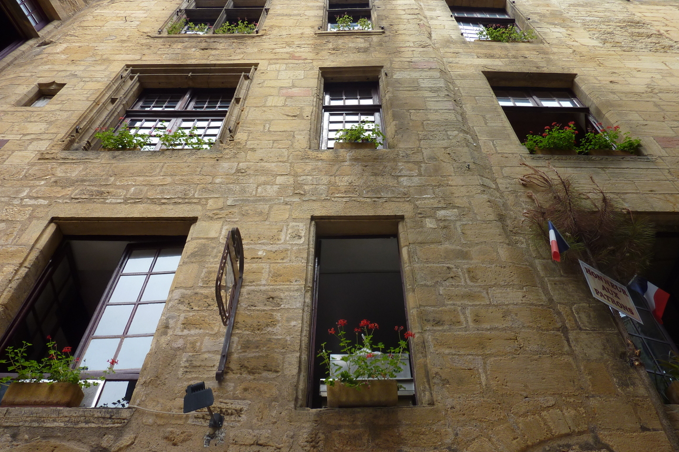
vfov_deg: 47.8
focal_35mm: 27
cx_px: 345
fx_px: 509
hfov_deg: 67.4
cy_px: 195
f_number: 4
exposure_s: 1/160
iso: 80
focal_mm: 4.1
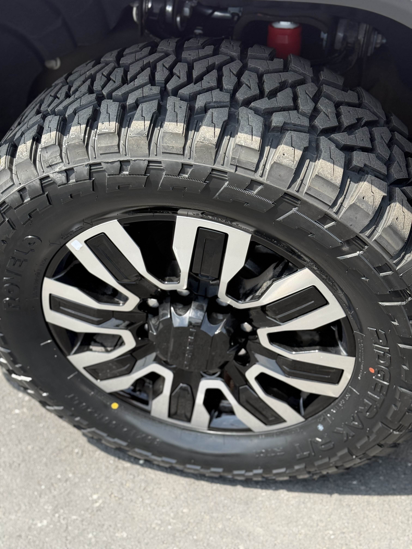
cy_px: 274
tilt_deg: -46.1
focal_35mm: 48
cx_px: 206
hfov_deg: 30.3
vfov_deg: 39.7
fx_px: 762
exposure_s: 1/1000
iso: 100
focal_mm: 6.76
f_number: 1.78
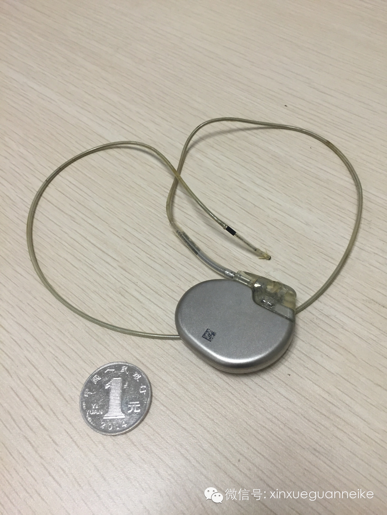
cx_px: 194
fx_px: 432
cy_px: 258
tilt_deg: -57.7
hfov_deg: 48.2
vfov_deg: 61.7
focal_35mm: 29
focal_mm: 4.15
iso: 64
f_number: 2.2
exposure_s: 1/33
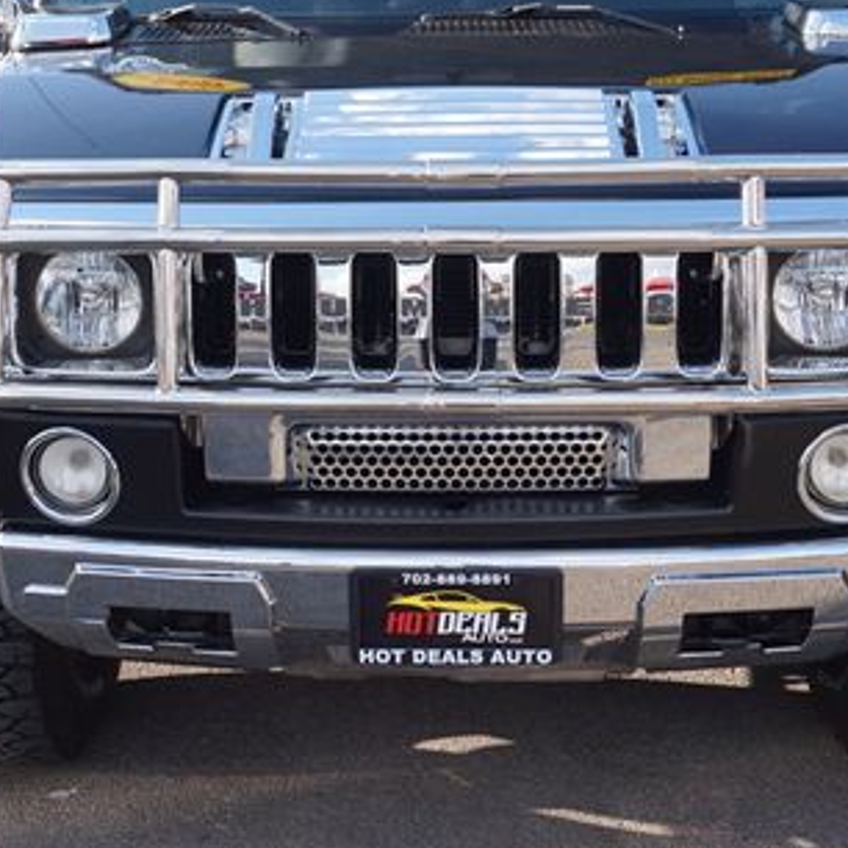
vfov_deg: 30.4
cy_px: 283
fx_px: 1549
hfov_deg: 30.6
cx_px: 402
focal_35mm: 56
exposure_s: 1/100
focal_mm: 21
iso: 100
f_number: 7.1
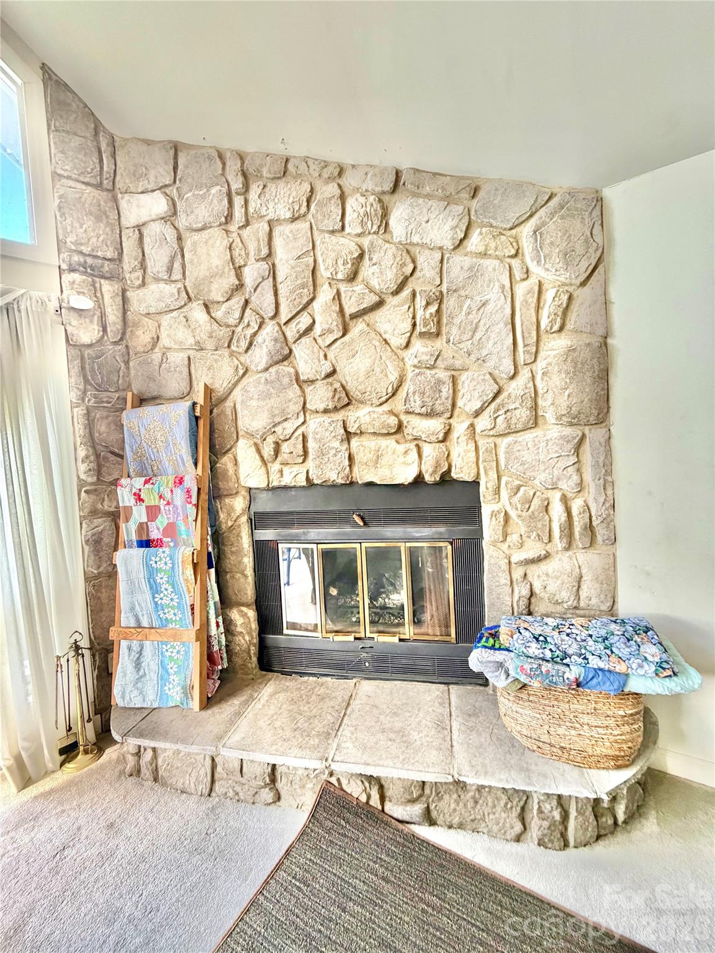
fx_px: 386
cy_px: 476
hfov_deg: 85.7
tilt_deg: -3.4
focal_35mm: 14
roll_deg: +4.5
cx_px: 358
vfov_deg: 102.1
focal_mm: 2.22
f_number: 2.2
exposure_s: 1/121
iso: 320
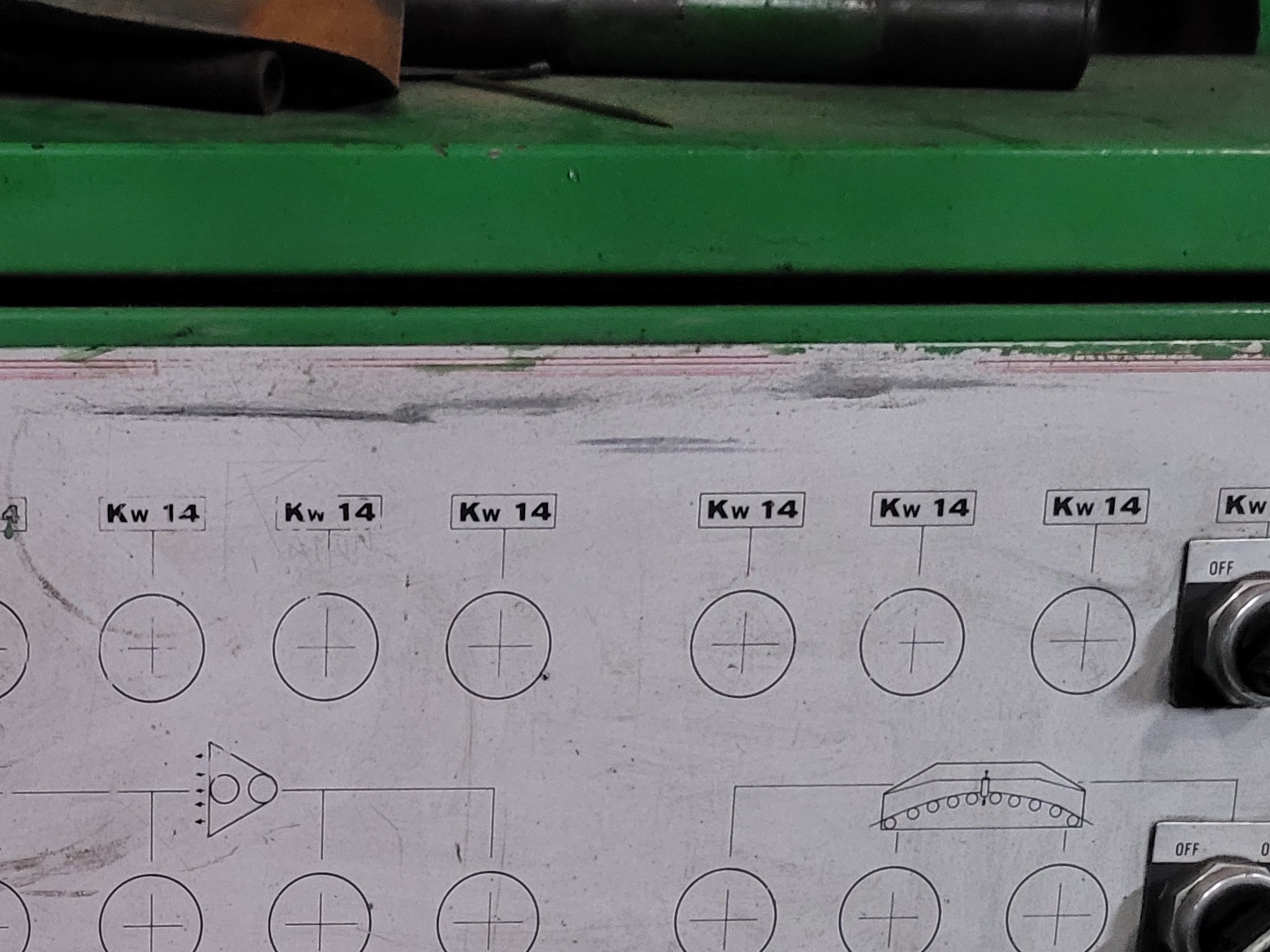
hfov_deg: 27.6
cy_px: 1182
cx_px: 53
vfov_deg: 20.3
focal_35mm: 67
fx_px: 2458
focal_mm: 5.4
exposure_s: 1/24
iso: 1000
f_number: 1.8
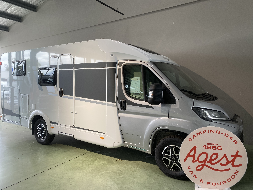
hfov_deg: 67.3
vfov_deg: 53.1
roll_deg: +1.1
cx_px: 126
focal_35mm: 26
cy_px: 95
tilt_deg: -2.1
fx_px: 190
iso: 80
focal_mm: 4.25
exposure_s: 1/100
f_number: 1.8
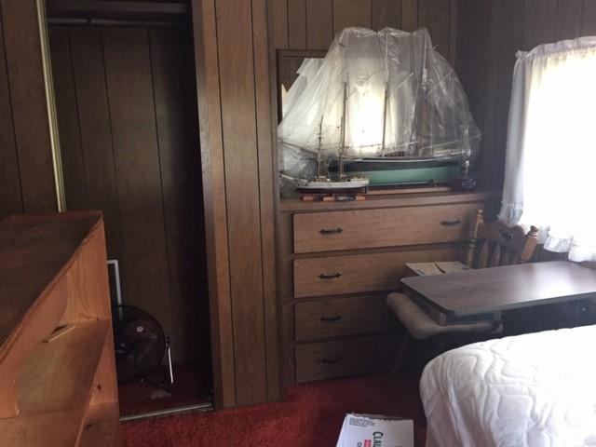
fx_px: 499
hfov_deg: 61.7
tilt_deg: -10.9
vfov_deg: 48.2
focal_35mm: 29
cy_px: 224
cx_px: 298
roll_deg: +1.9
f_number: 2.2
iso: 250
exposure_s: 1/24
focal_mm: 4.15
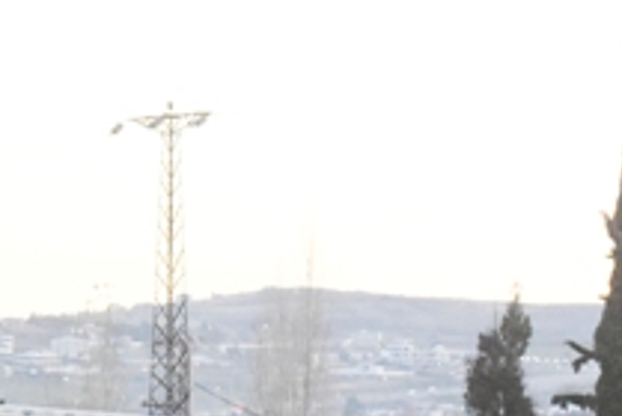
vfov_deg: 4.3
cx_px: -190
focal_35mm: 321
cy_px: 625
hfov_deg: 6.4
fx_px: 5554
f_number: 5.6
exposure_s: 1/500
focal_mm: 70
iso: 10000
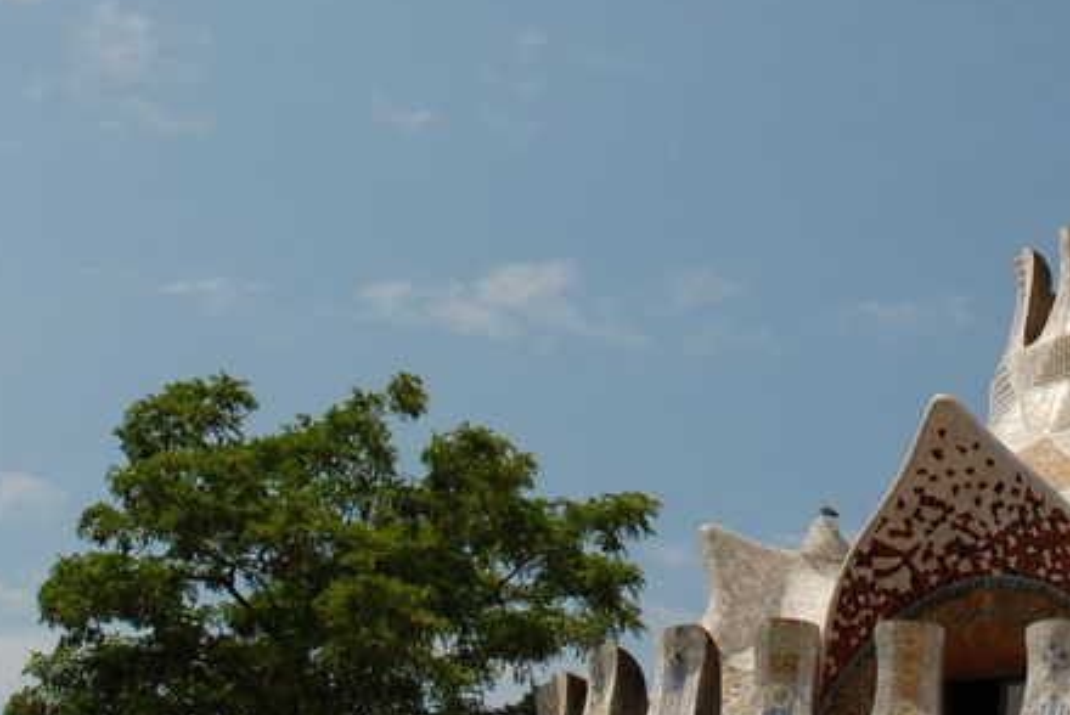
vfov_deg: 15.8
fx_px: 2558
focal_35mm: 86
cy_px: 173
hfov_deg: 23.5
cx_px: 766
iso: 160
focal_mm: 28
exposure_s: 1/800
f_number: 7.1
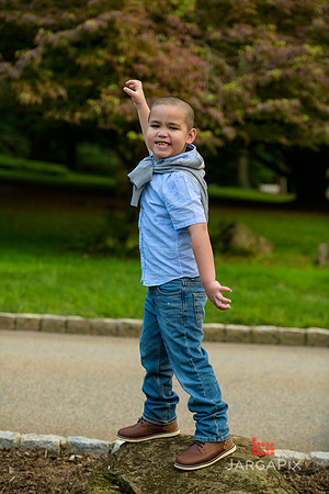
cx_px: 164
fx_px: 1124
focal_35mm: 82
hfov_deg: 16.7
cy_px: 247
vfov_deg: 24.8
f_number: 3.2
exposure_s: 1/200
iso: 200
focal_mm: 82
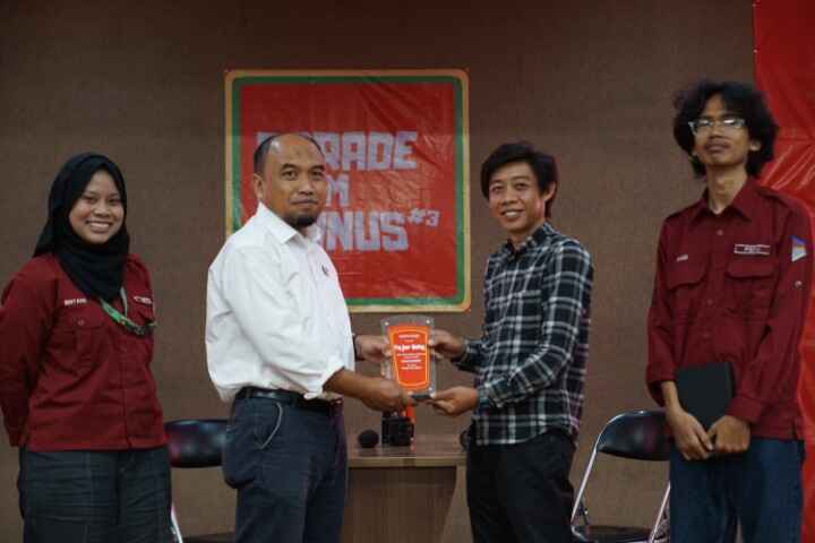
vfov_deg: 18.2
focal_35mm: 75
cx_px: 408
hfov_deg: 27.0
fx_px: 1698
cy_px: 272
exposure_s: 1/60
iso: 400
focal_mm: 50
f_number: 1.8
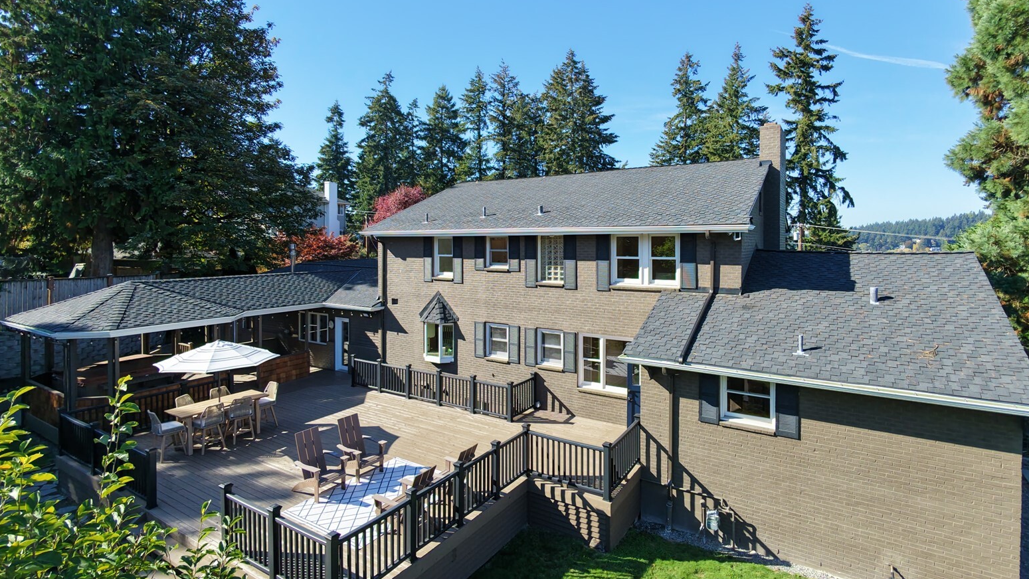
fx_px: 491
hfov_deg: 92.7
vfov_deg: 60.8
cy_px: 252
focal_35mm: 18
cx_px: 517
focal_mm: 3.05
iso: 100
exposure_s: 1/350
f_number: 2.2
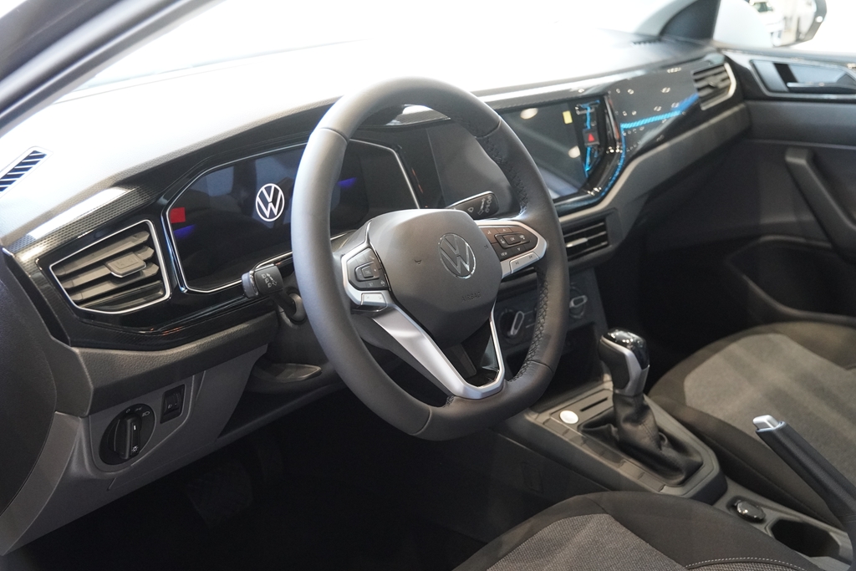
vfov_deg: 30.9
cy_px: 286
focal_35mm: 44
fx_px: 1034
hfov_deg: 45.0
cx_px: 428
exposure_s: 1/160
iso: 3200
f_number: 2.8
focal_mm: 29
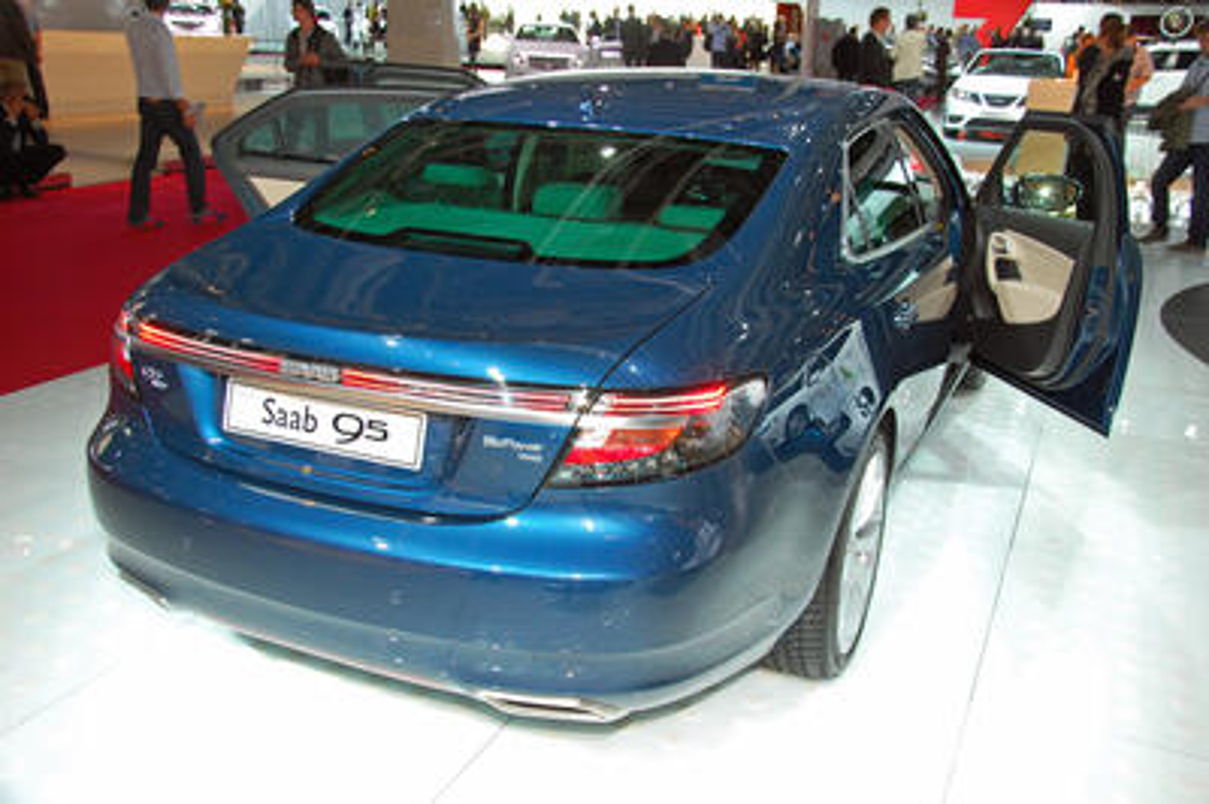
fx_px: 1208
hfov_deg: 53.2
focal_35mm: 36
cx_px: 604
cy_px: 402
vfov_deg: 36.8
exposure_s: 1/60
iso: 450
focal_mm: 24
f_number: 4
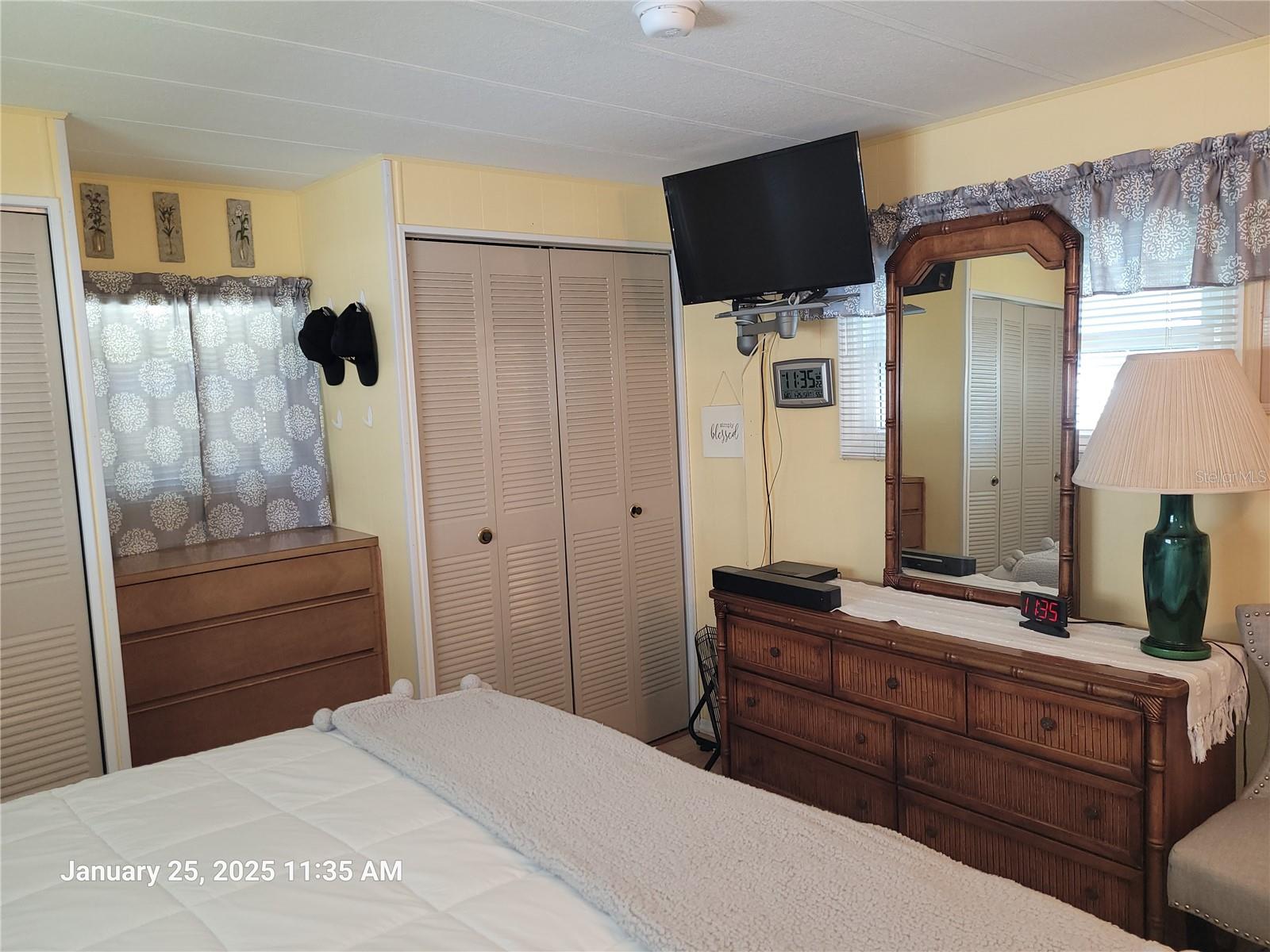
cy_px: 476
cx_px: 635
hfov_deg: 67.3
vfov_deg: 53.1
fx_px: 954
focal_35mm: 26
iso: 125
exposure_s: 1/24
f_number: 1.8
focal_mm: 5.4
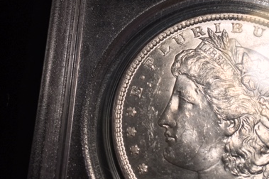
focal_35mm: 51
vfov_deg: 26.4
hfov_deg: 38.7
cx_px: 165
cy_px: 73
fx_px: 381
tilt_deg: -69.7
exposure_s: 1/60
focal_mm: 4.15
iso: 25
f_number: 2.2
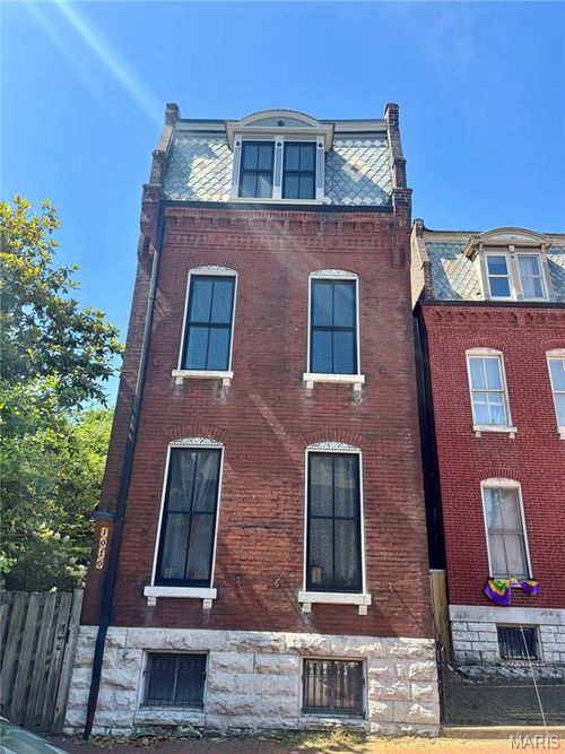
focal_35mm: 24
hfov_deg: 56.8
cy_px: 377
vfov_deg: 71.6
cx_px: 282
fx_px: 522
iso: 80
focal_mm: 6.76
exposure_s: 1/1311
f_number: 1.78
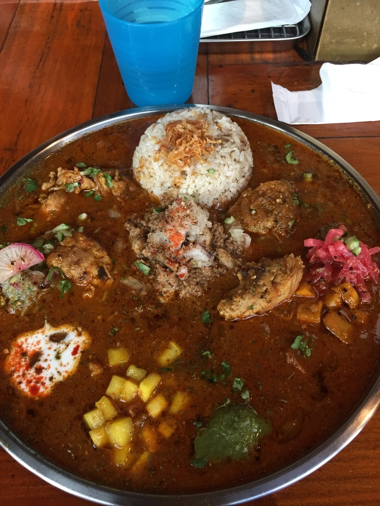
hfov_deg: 48.2
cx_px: 190
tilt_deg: -55.4
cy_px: 253
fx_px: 424
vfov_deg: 61.7
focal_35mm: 29
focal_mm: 4.15
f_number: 2.2
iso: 160
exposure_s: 1/30
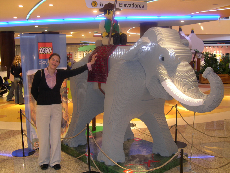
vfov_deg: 37.7
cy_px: 86
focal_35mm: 38
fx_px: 252
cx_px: 115
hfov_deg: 49.0
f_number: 2.8
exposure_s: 1/30
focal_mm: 8
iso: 100
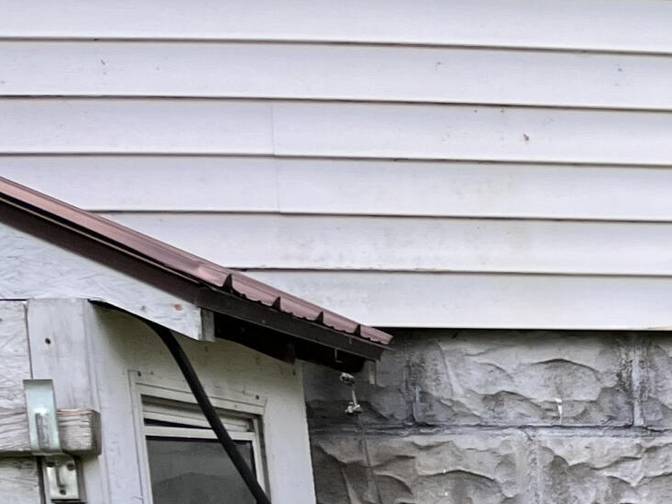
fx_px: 2078
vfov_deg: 12.6
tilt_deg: -8.2
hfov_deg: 14.8
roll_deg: +2.6
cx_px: 1367
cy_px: 901
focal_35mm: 107
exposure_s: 1/452
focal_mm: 5.1
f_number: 1.6
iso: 50
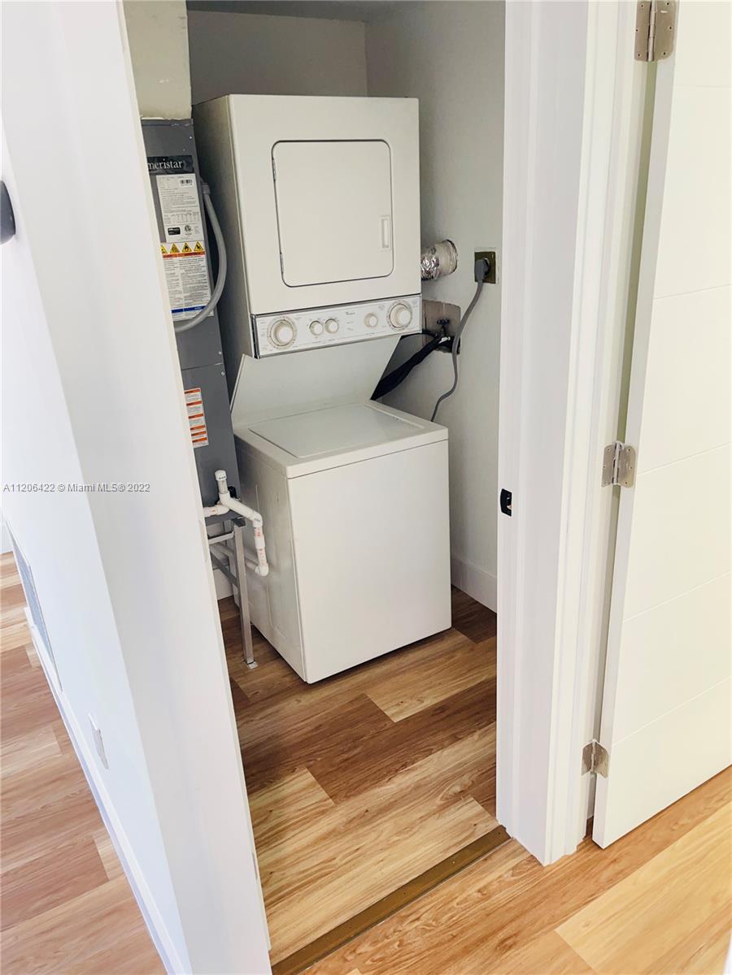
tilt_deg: -22.6
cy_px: 488
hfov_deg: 53.1
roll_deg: +3.5
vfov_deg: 67.3
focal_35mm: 26
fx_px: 733
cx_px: 366
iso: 160
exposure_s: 1/60
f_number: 1.6
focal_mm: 5.1
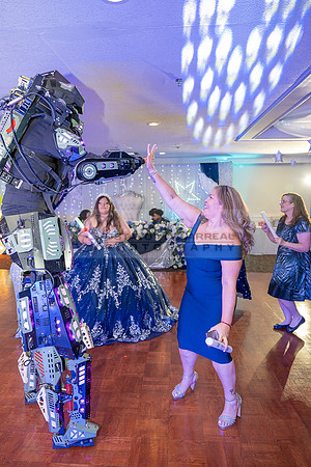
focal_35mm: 24
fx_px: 311
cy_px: 234
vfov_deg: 73.7
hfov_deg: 53.1
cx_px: 156
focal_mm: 24
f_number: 2.8
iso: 1250
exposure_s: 1/200
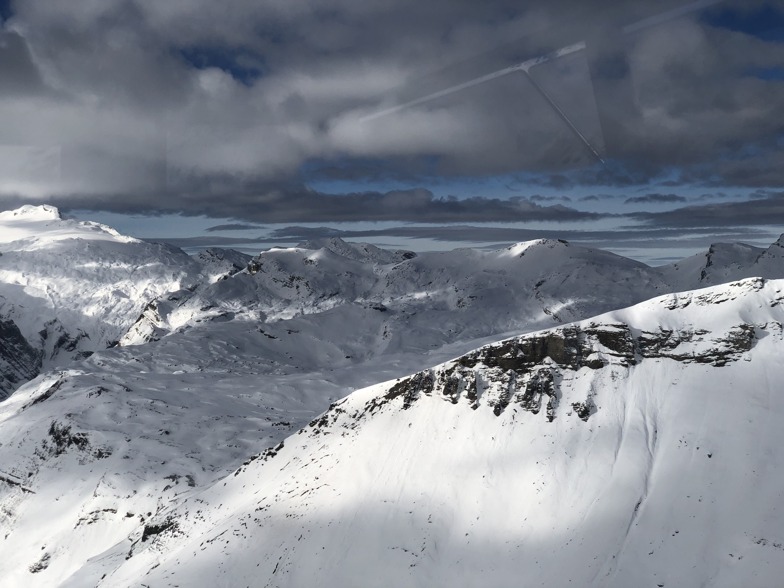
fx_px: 1178
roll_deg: +0.5
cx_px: 392
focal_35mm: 52
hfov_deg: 36.8
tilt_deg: -2.4
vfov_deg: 28.0
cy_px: 294
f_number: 2.4
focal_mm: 6
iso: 16
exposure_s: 1/1779
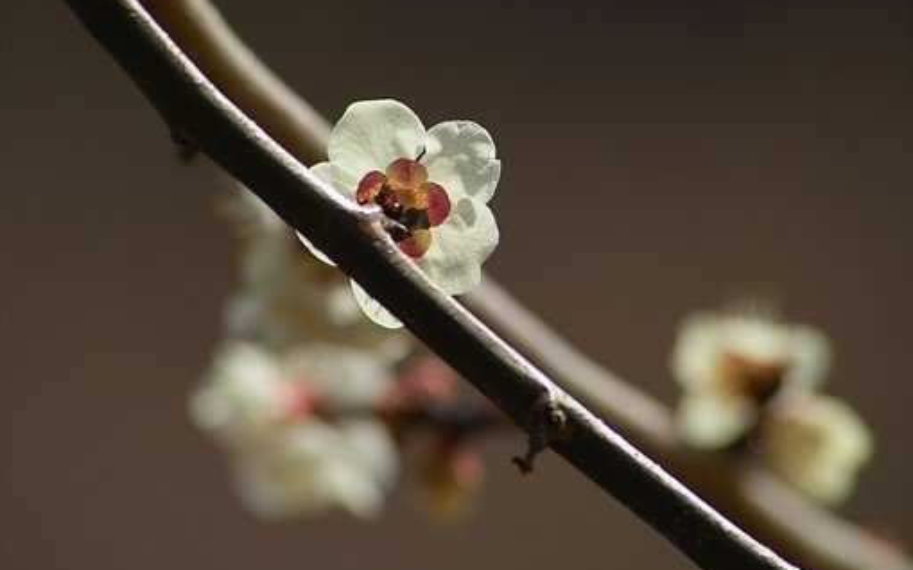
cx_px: 457
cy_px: 272
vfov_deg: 4.0
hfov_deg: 6.3
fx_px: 8235
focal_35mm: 331
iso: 100
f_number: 6.7
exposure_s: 1/350
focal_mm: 190
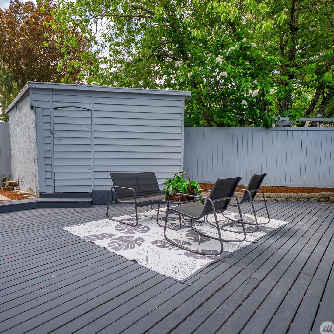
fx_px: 229
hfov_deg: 71.5
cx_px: 136
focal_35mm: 21
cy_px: 169
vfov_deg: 72.1
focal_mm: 16
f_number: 7.1
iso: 80
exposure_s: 1/60
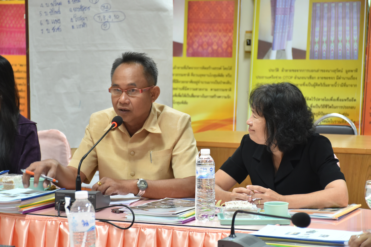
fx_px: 1159
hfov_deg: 18.2
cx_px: 186
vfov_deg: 12.2
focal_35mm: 112
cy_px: 124
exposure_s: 1/30
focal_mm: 75
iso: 800
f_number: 5
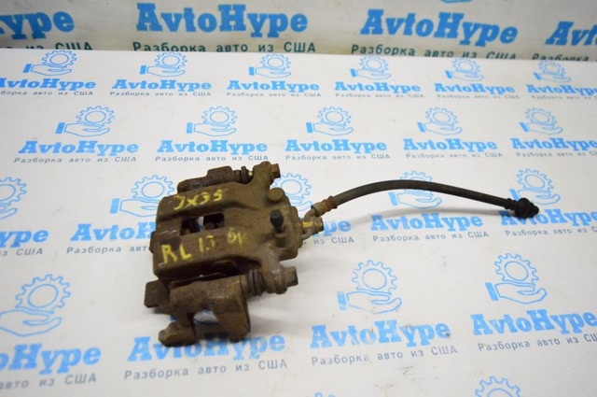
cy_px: 198
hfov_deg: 67.4
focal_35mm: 27
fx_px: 447
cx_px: 298
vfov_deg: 47.8
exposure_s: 1/1000
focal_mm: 18
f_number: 3.5
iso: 6400
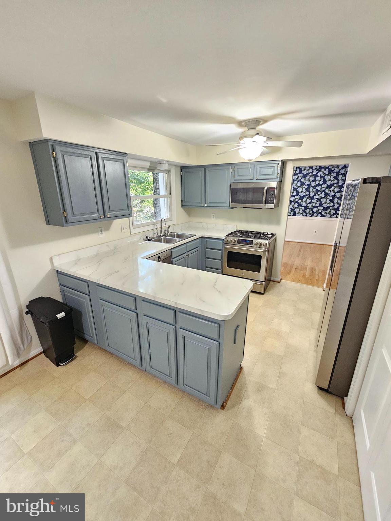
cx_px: 196
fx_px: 196
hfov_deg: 89.9
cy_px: 260
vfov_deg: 106.2
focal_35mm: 13
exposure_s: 1/40
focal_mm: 2.2
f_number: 2.2
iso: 320
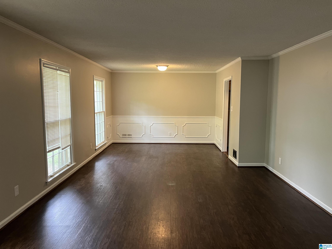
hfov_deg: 67.3
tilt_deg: -5.1
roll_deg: -0.7
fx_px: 249
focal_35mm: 26
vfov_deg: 53.1
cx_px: 166
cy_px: 124
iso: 320
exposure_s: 1/60
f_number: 1.6
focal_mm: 5.1
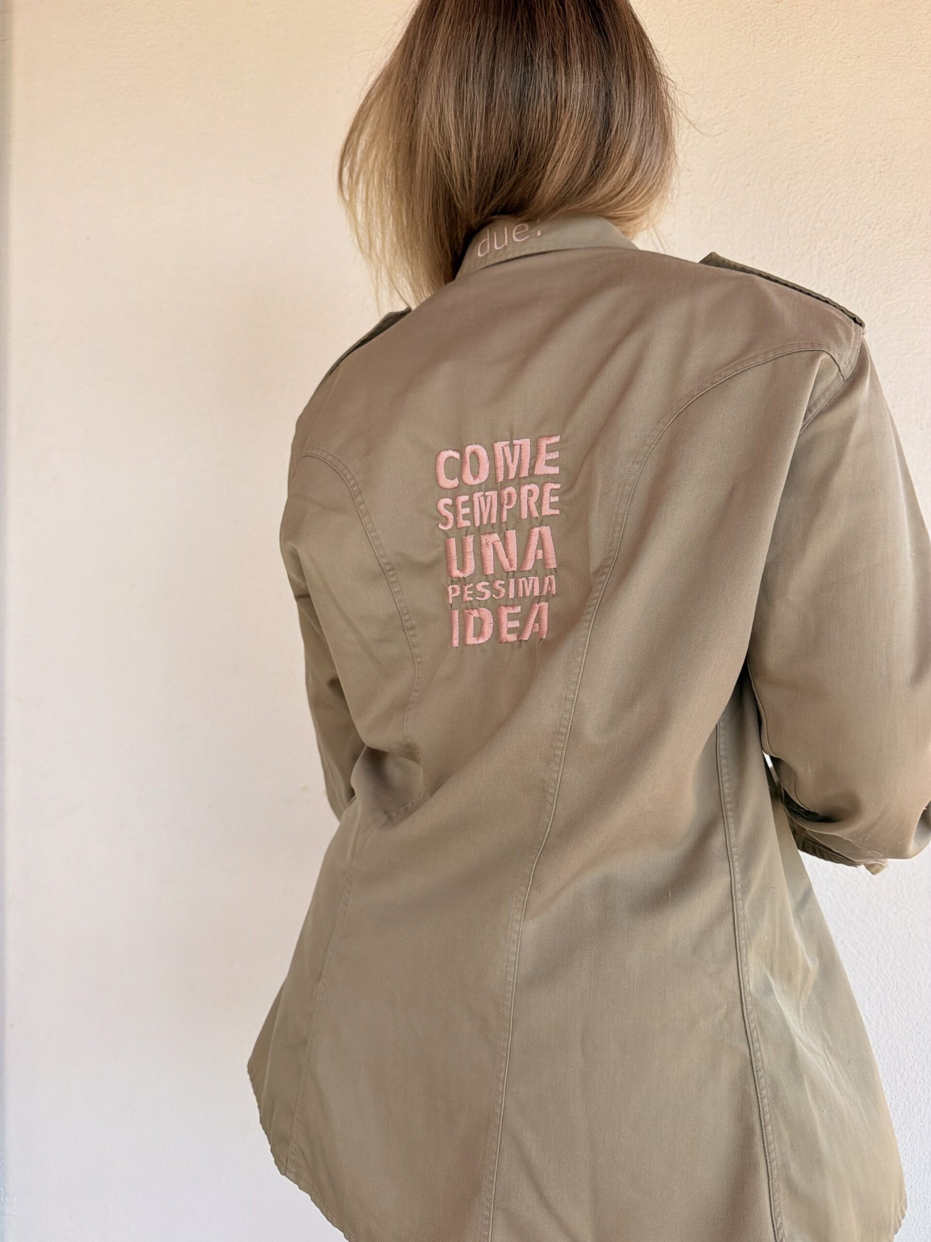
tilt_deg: -2.0
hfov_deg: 56.8
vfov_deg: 71.6
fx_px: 861
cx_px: 466
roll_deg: -1.6
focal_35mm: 24
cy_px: 621
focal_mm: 6.76
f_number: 1.78
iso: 320
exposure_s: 1/3953
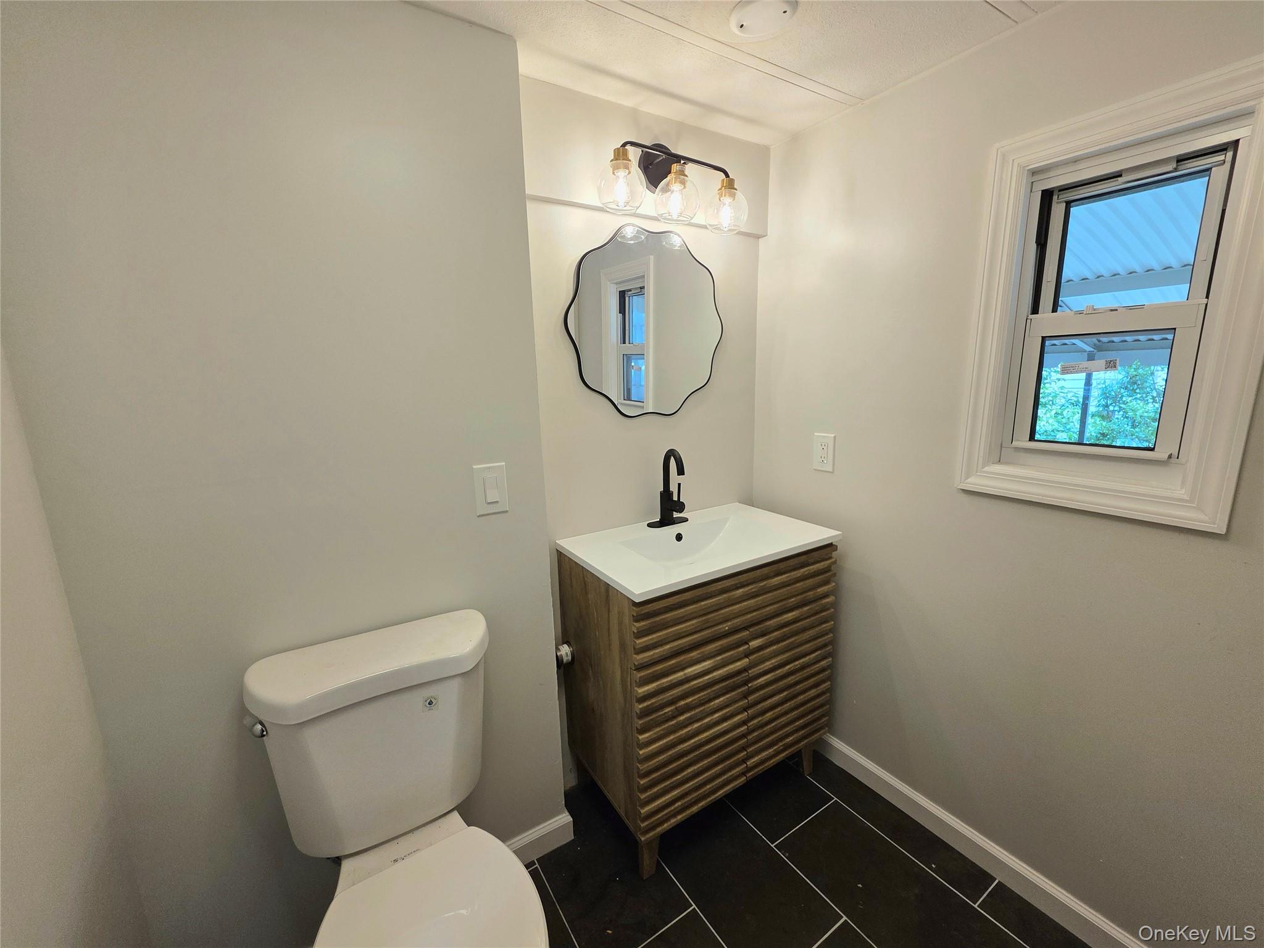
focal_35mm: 13
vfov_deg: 89.9
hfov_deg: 106.2
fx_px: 475
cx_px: 632
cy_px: 474
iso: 80
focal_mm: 2.2
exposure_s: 1/120
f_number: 1.9
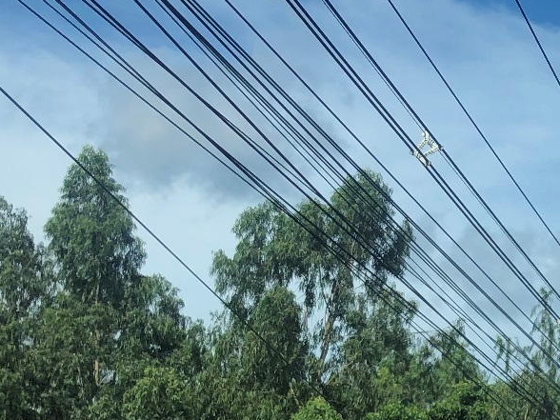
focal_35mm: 96
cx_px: 729
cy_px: 556
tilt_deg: -0.8
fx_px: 1553
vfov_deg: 14.7
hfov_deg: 18.9
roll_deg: +0.2
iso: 20
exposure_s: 1/666
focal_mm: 3.99
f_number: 1.8
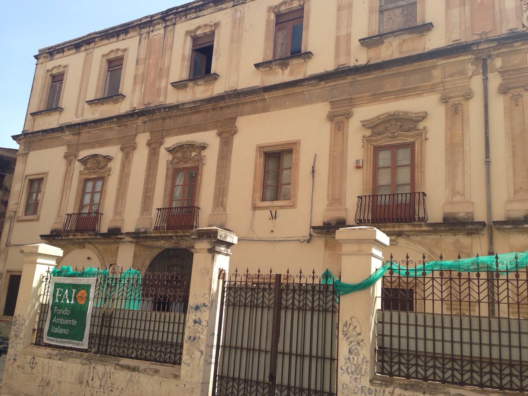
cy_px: 198
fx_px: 503
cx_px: 264
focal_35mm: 33
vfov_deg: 42.9
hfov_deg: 55.4
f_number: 2.4
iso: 50
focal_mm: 4.12
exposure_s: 1/753
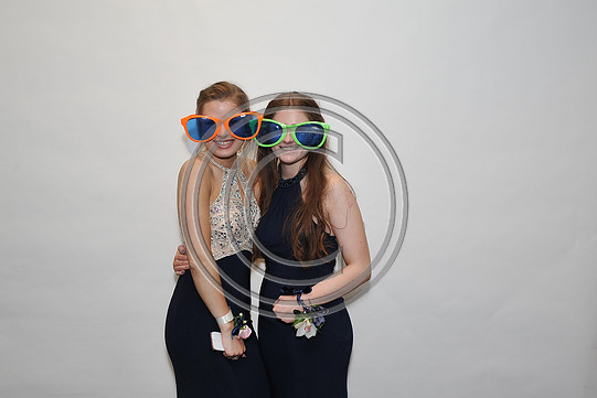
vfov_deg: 29.9
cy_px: 205
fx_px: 746
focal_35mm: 45
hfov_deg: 43.6
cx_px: 294
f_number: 6.3
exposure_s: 1/60
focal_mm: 42
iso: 800
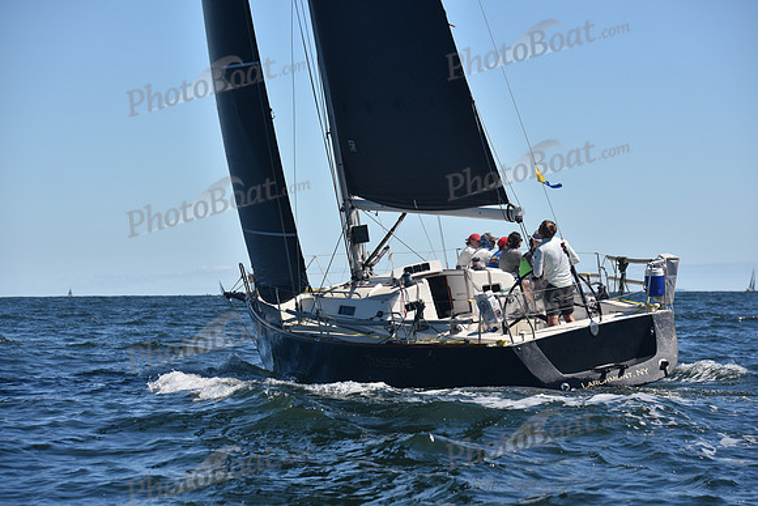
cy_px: 253
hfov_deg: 15.8
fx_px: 2738
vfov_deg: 10.6
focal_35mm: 130
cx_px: 379
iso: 200
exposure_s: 1/800
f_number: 6.3
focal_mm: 130
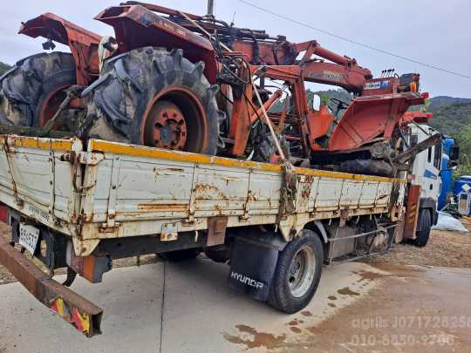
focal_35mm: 25
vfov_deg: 54.9
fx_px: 340
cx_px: 236
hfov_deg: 69.4
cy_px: 176
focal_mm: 4.6
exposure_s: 1/444
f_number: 2
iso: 32
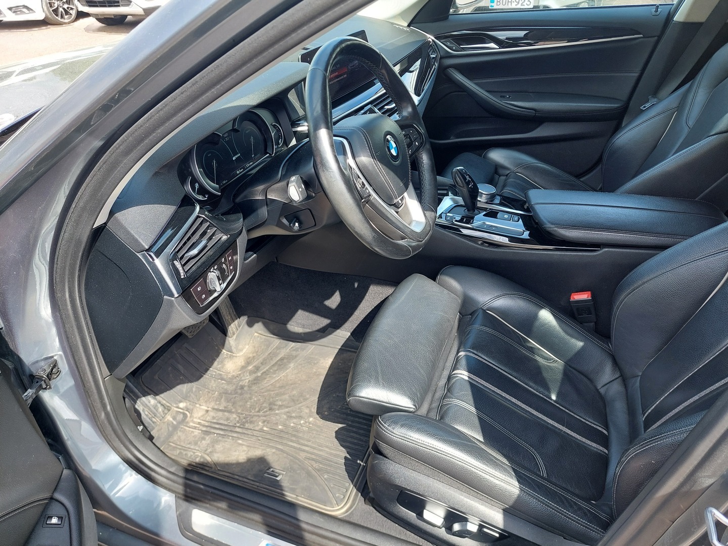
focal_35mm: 25
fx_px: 526
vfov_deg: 54.9
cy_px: 273
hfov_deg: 69.4
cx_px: 364
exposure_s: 1/194
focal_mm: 5.23
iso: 40
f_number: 1.8
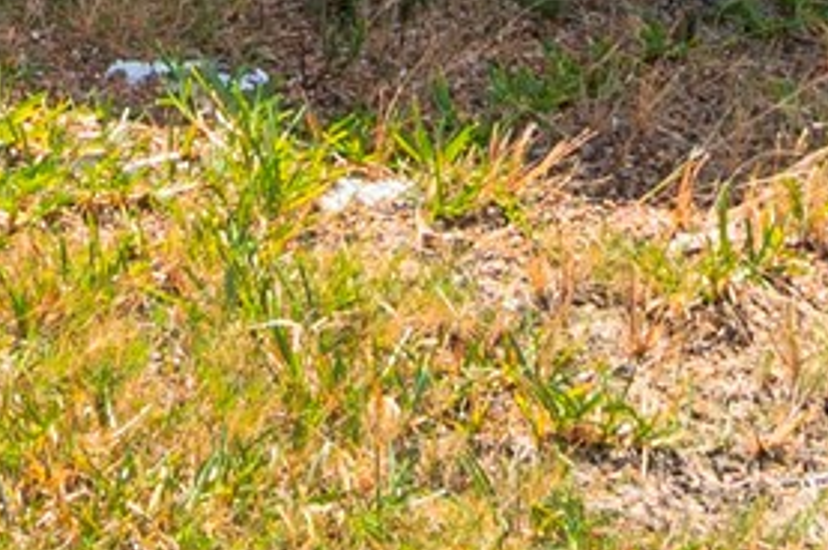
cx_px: -320
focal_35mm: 157
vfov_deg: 7.1
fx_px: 3607
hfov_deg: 12.6
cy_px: -1456
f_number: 13
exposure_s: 1/200
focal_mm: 20
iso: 125
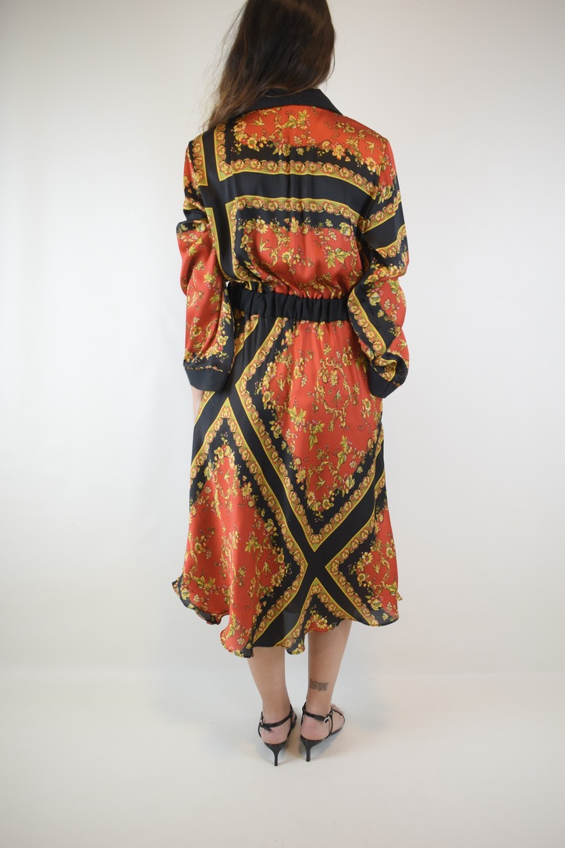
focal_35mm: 34
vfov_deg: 55.1
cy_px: 424
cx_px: 282
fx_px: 812
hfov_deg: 38.4
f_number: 4.5
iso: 400
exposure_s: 1/80
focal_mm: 23
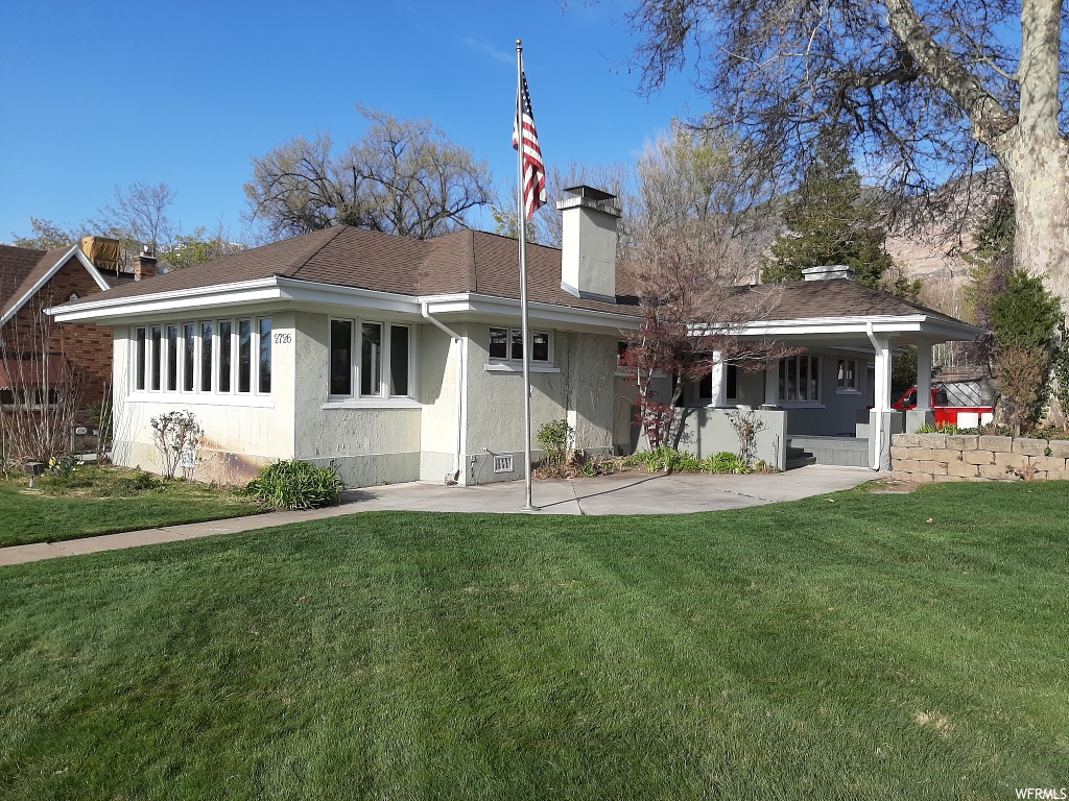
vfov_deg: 53.1
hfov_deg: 67.3
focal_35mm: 26
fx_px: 803
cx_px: 534
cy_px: 400
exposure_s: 1/2421
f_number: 1.7
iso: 40
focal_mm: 3.93
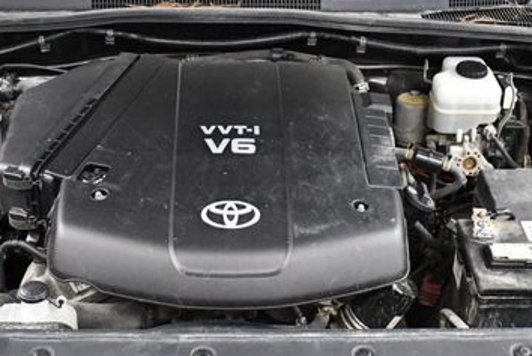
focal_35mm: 65
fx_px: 962
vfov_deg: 21.0
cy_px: 171
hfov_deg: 30.9
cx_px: 225
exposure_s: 1/125
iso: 3200
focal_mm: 18
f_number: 3.5
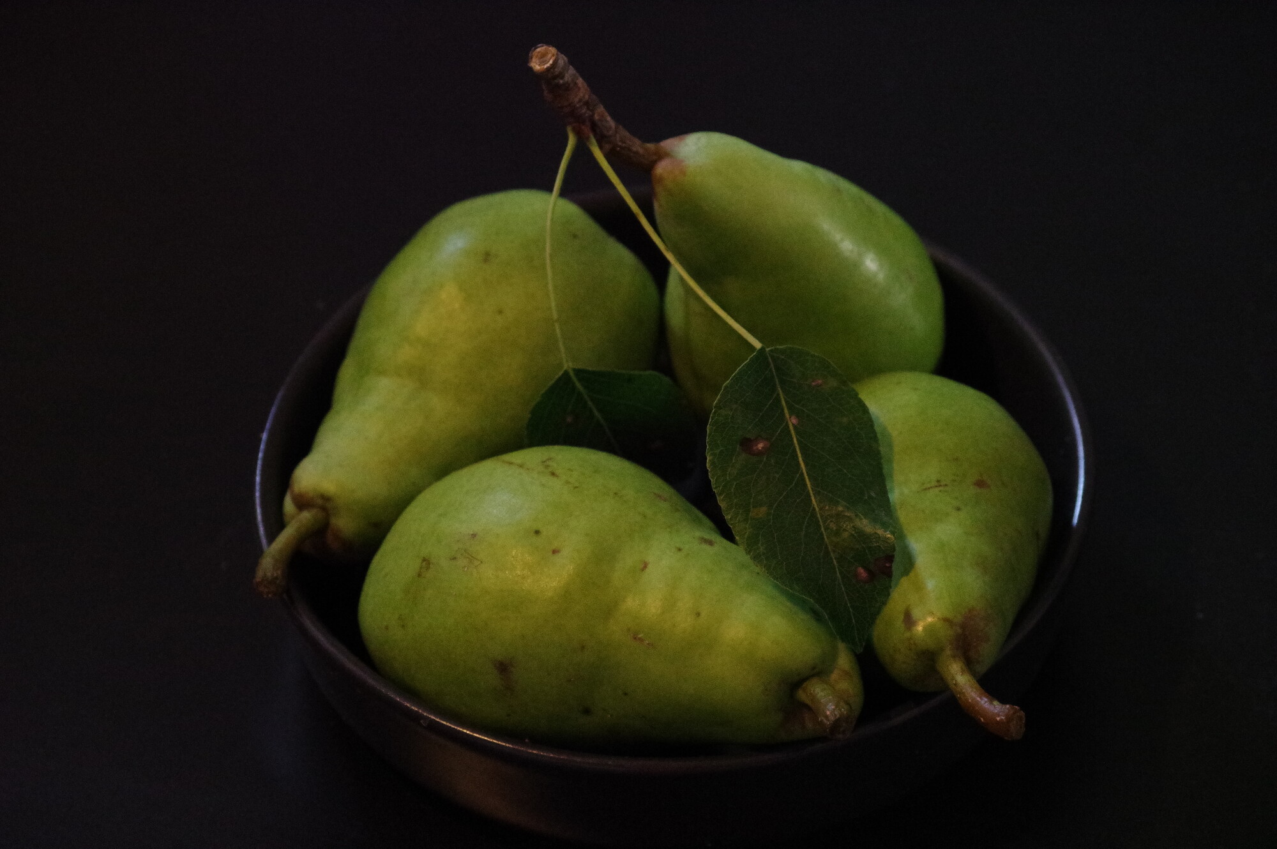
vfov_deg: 10.4
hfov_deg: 15.5
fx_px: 4678
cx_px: 638
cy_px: 424
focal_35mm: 132
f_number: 8
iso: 12800
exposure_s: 1/30
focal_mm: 87.5
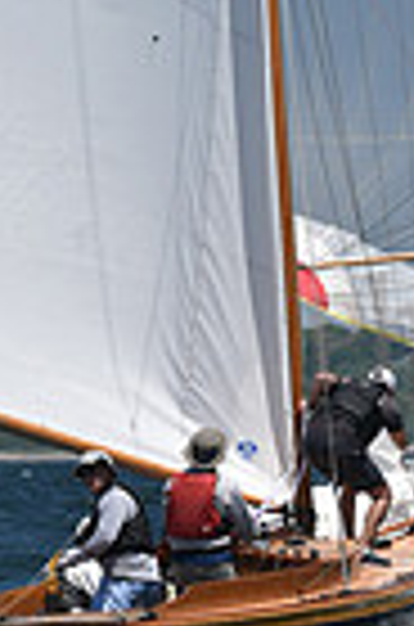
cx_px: 70
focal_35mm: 837
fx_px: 14510
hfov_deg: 1.6
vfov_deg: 2.5
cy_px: -356
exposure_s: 1/1250
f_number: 9
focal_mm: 200
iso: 250
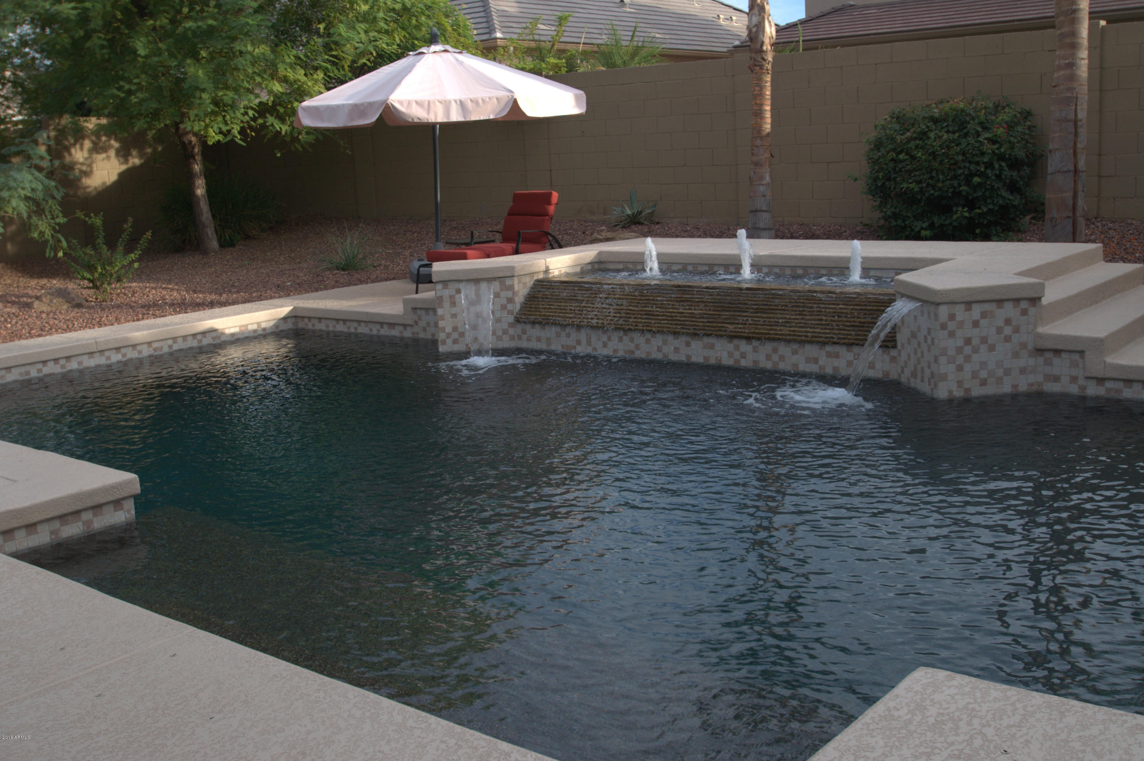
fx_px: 1143
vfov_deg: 36.8
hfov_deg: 53.2
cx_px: 572
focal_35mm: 36
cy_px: 380
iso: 200
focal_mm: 24
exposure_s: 1/200
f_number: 7.1
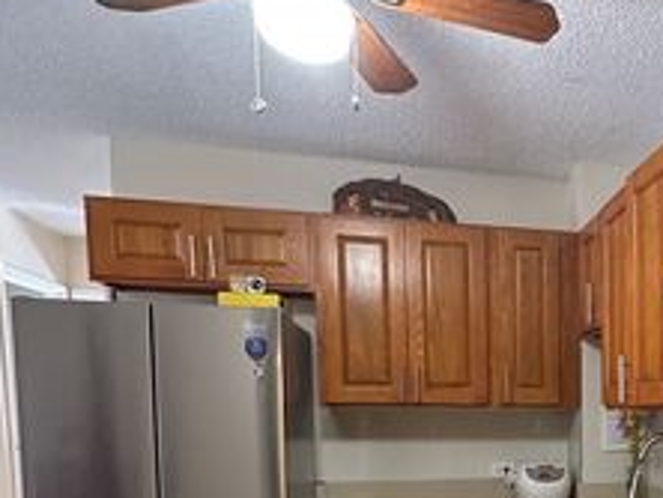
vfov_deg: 31.9
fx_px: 805
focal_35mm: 42
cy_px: 491
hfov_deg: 39.4
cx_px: 666
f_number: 2.2
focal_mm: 2.22
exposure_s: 1/60
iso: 400
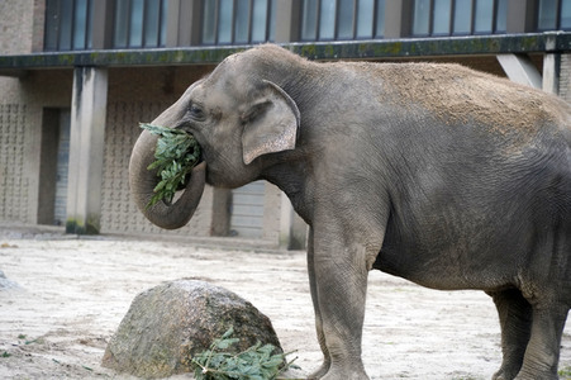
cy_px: 190
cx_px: 286
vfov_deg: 9.0
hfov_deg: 13.4
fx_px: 2425
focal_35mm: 153
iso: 3200
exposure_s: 1/640
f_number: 5.6
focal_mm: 153
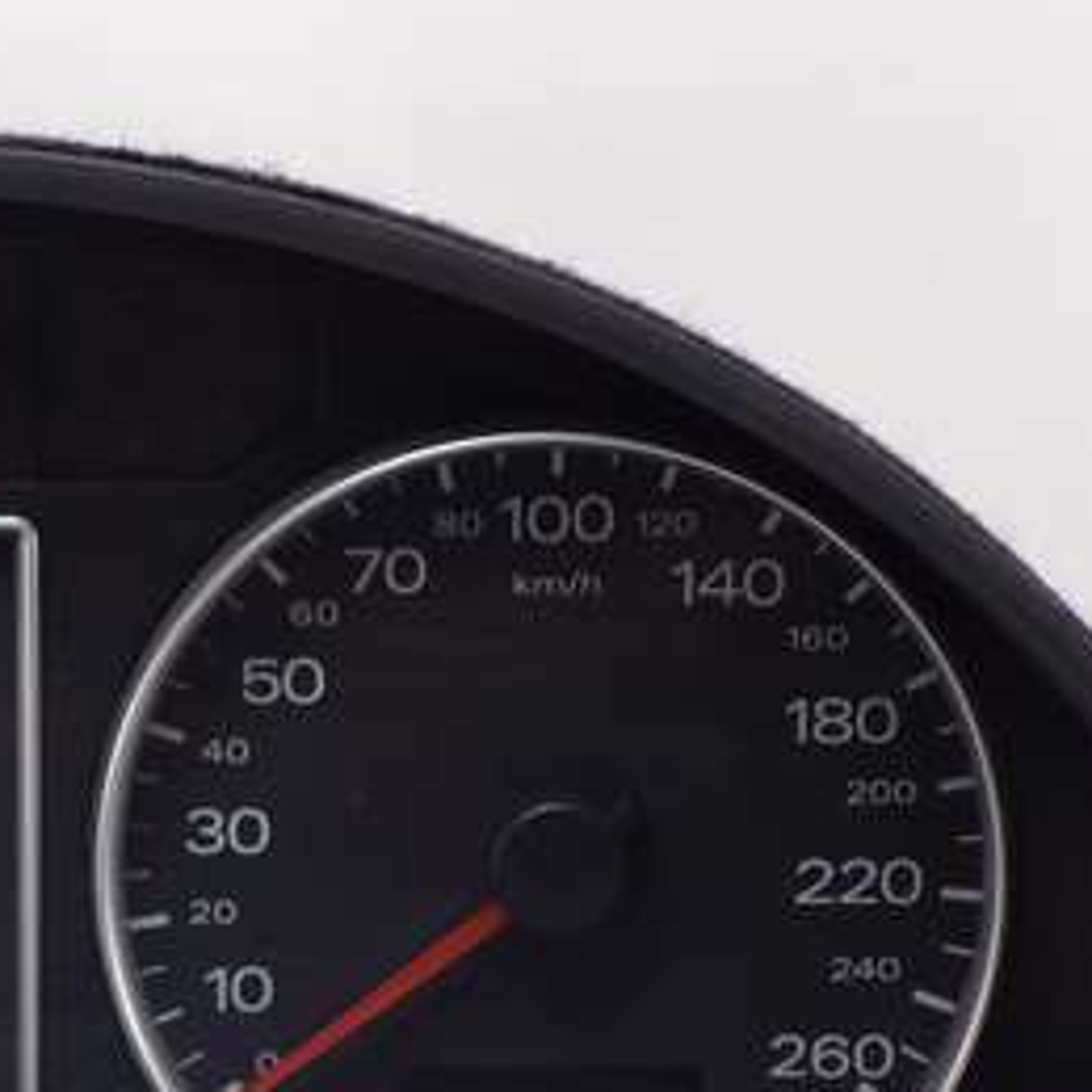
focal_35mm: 193
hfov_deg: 9.0
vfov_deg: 9.1
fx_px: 6888
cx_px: -218
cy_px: 762
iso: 400
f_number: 4
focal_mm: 26.89
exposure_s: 1/80
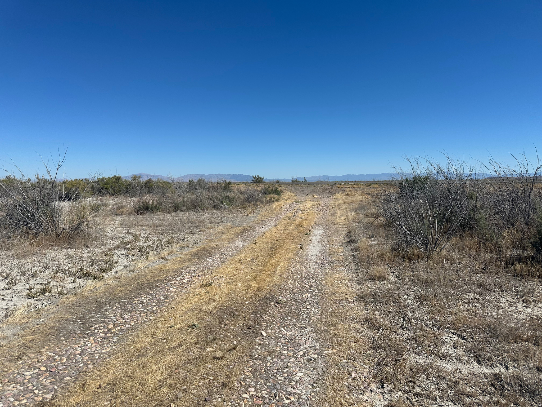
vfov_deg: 56.8
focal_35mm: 24
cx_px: 271
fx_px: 376
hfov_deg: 71.6
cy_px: 204
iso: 80
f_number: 1.78
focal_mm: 6.86
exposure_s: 1/8197
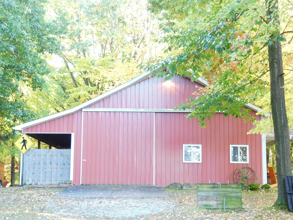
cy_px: 110
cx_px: 146
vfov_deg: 24.8
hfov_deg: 32.7
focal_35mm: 59
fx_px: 499
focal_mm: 10.4
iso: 400
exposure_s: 1/25
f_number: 4
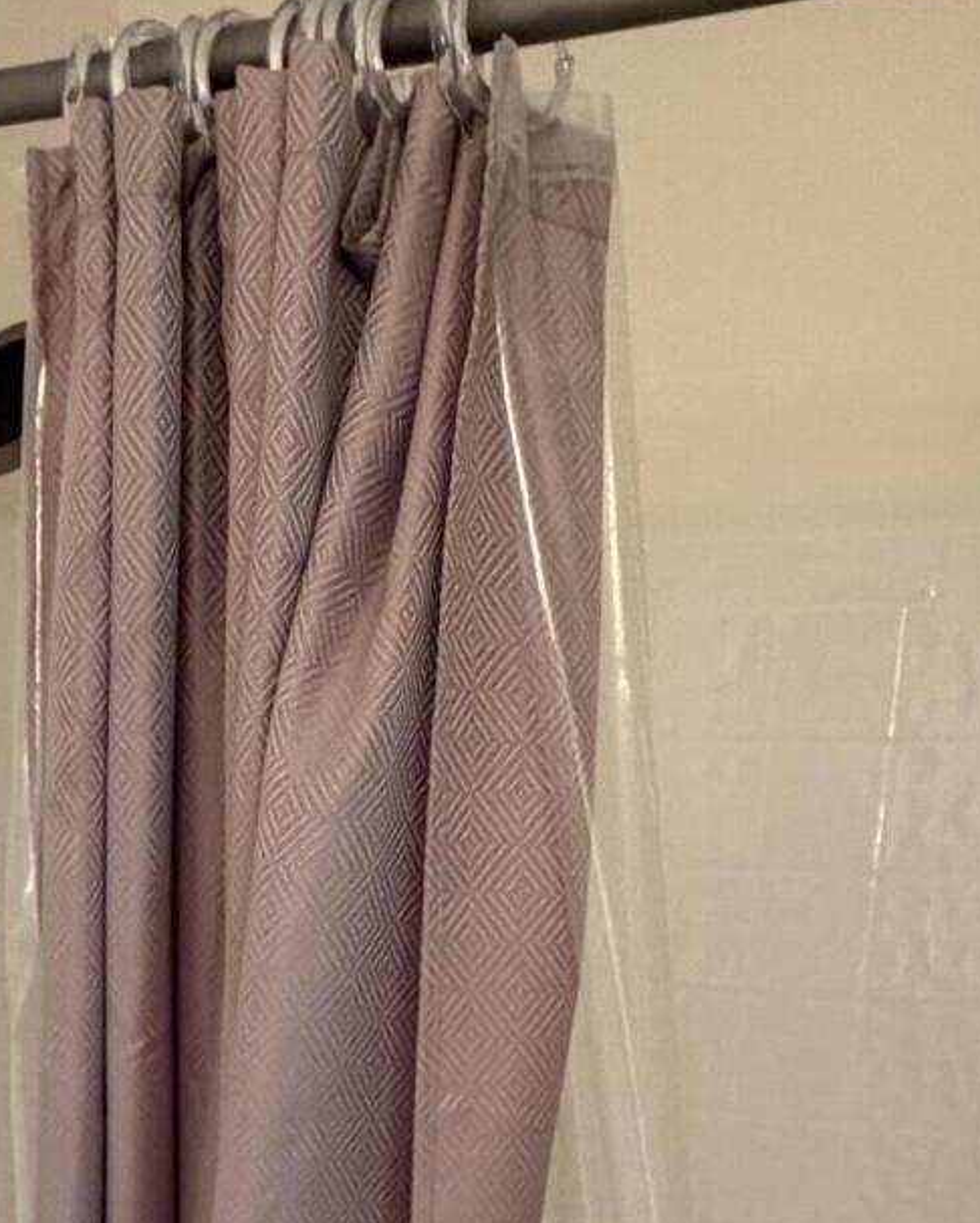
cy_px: 1346
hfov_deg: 33.3
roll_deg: -4.2
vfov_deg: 35.2
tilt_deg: -14.3
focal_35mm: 45
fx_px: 1631
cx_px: 391
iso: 400
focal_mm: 2.22
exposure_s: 1/60
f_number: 2.2
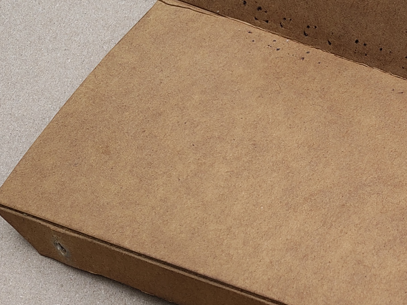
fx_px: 952
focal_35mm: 81
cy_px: 207
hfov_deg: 20.8
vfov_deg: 18.1
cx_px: 600
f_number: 1.8
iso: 100
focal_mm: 5.56
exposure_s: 1/712
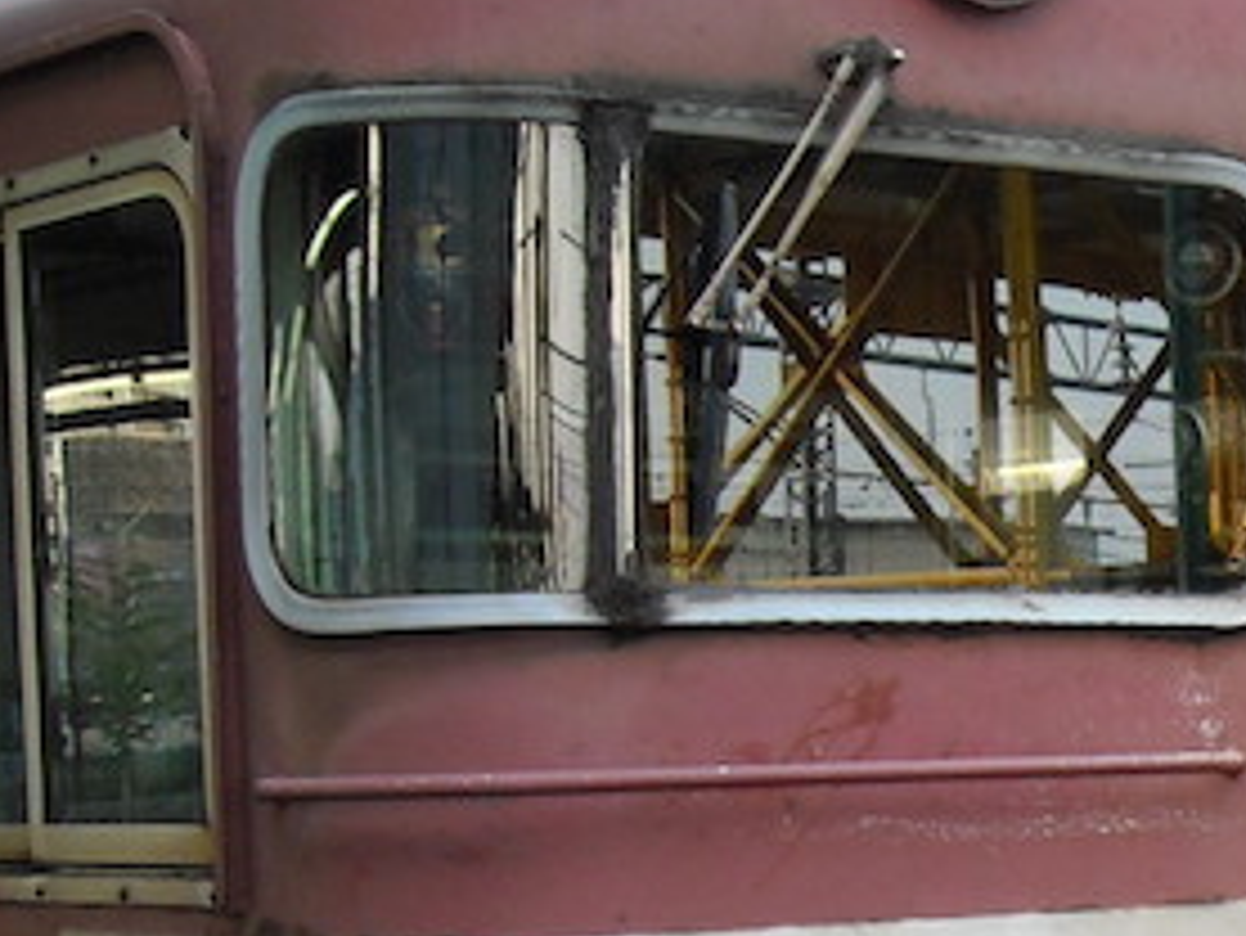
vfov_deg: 14.3
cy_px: 1080
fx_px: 3637
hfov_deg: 18.4
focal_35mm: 101
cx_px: 1525
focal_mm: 5.7
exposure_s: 1/161
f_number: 2.8
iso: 218
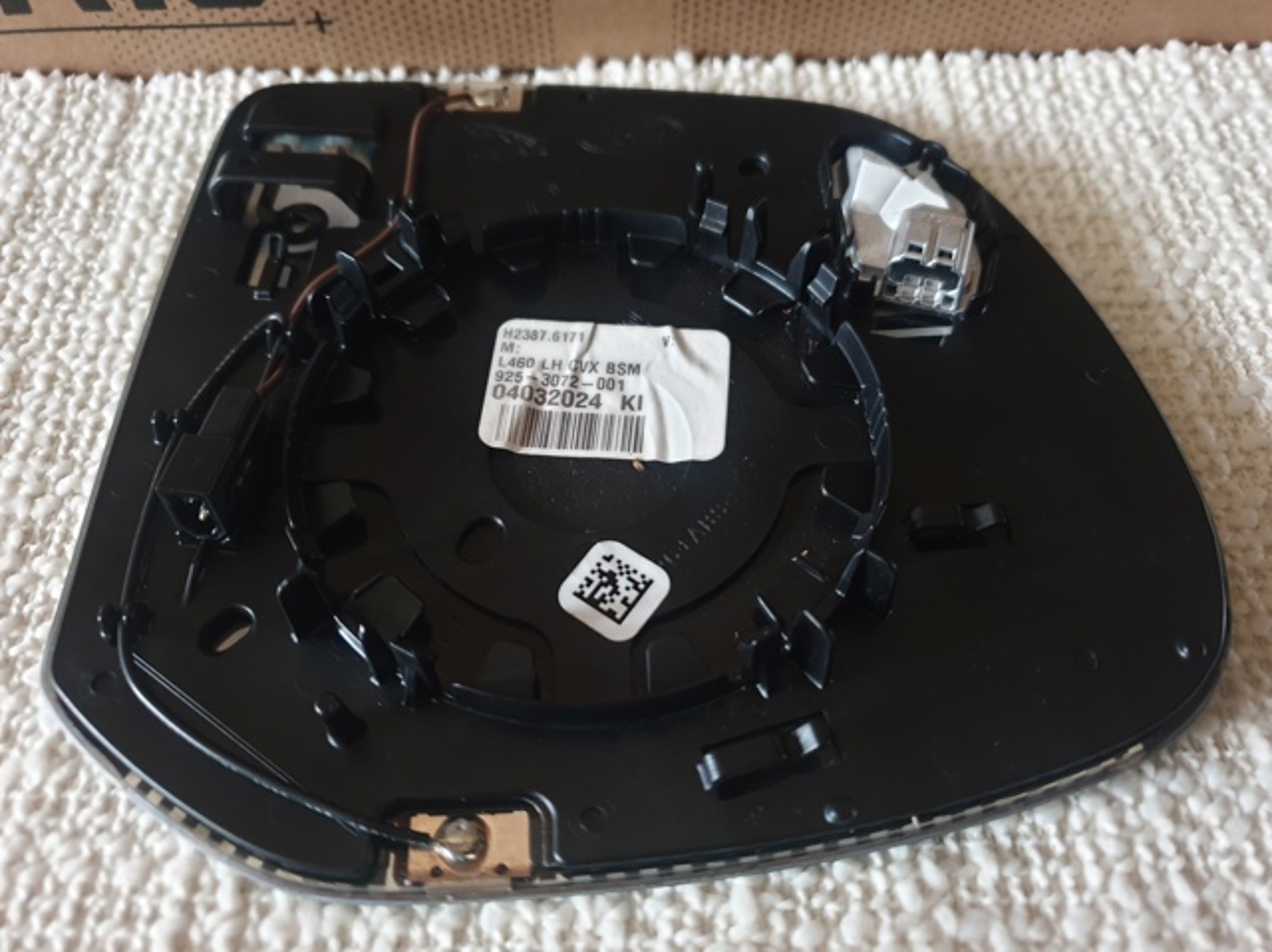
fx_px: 955
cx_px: 636
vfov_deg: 53.0
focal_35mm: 26
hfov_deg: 67.3
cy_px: 476
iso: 250
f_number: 1.5
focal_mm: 4.3
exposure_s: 1/11
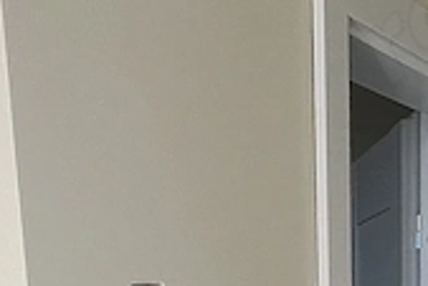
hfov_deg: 25.0
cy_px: 582
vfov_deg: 14.2
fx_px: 952
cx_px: 329
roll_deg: +1.3
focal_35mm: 80
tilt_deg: -14.2
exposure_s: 1/118
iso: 32
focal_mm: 1.57
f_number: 1.8
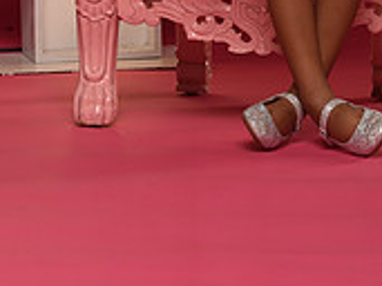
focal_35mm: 261
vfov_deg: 5.5
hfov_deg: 7.6
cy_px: -346
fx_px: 2878
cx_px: 154
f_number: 5.6
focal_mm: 80
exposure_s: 1/160
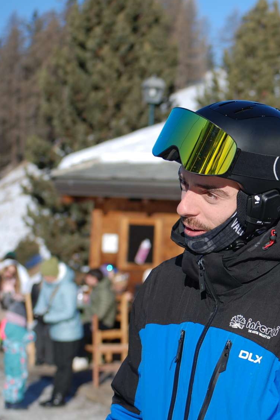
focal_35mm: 142
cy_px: 239
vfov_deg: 14.5
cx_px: 340
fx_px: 1654
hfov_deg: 9.5
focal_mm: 55
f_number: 4
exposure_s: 1/800
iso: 100
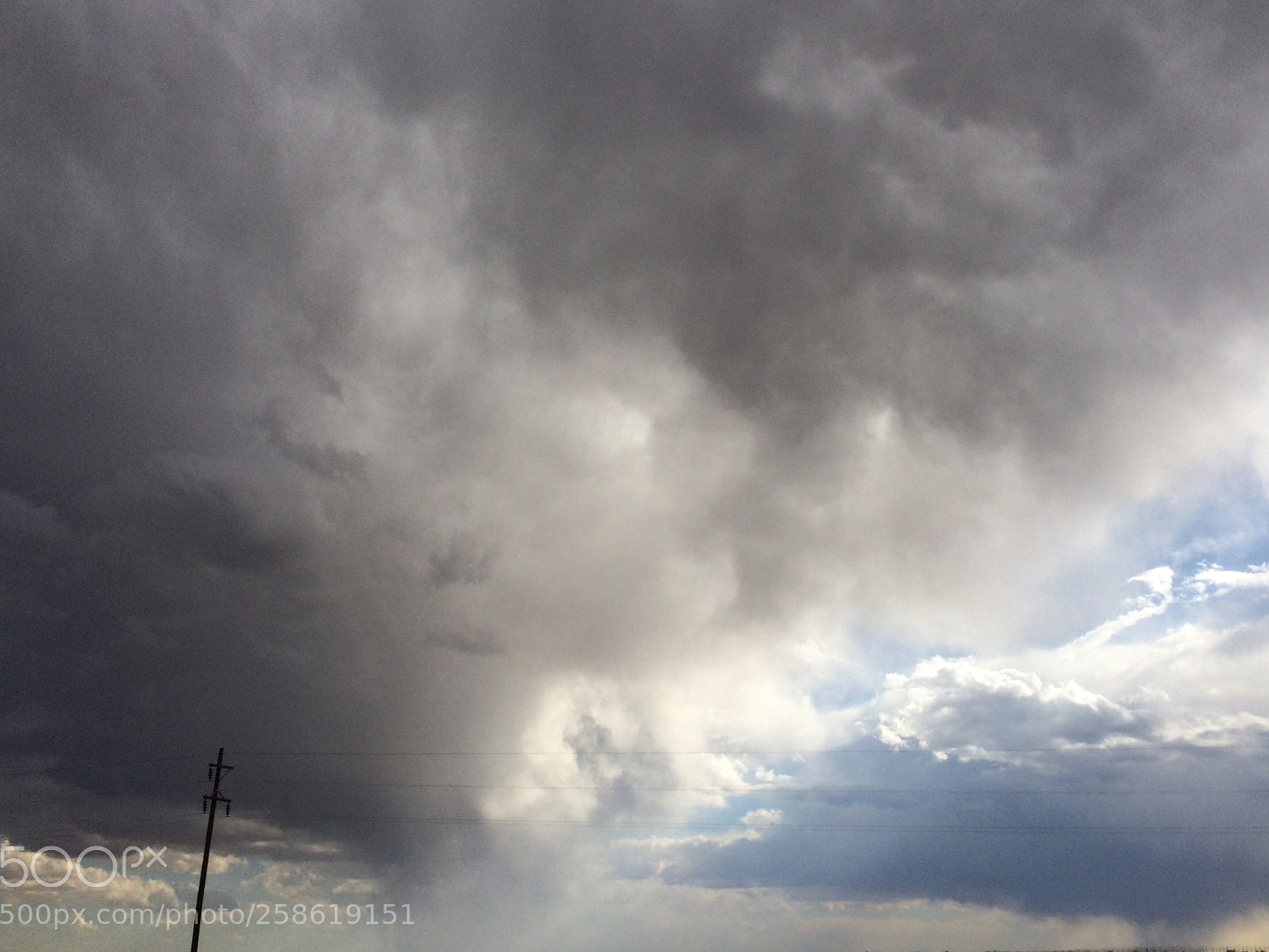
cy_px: 444
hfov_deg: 55.3
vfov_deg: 42.9
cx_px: 665
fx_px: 1210
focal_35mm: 33
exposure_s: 1/4566
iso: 40
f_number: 2.2
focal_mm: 4.15
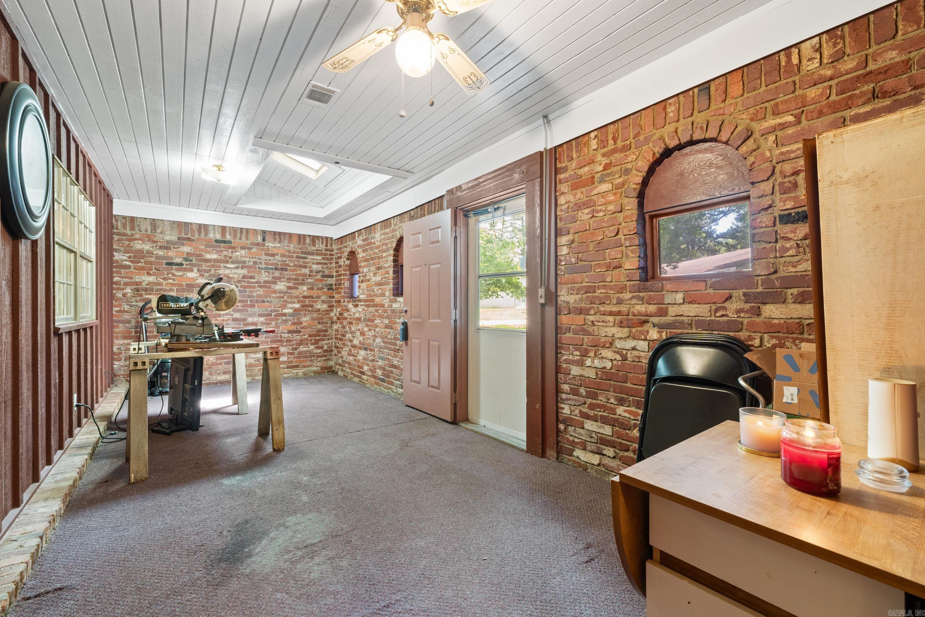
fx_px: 385
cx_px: 462
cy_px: 308
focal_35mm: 15
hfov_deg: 100.4
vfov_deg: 77.3
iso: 200
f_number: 9
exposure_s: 2
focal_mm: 10
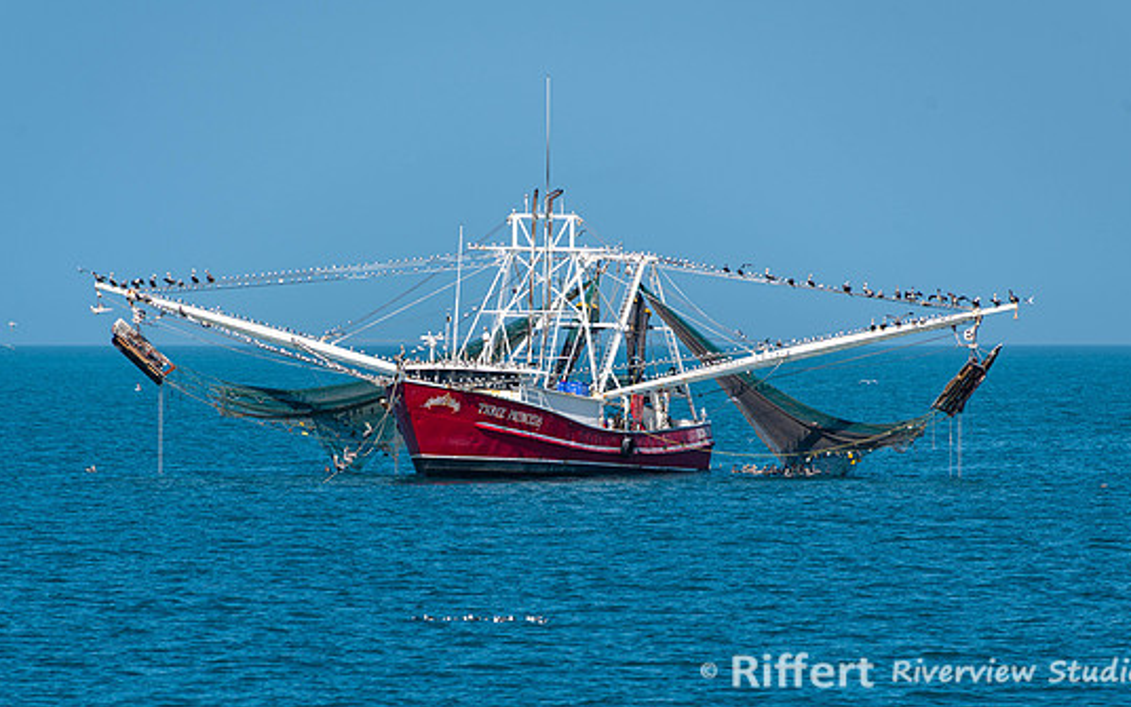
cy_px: 465
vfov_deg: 3.4
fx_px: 11867
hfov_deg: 5.5
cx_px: 539
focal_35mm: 385
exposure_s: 1/320
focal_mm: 300
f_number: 8
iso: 64
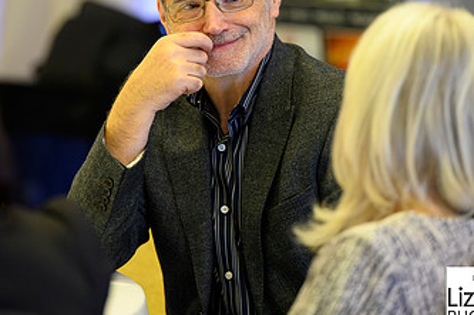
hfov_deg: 8.4
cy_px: 77
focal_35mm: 244
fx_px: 3208
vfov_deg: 5.6
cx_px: 167
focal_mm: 140
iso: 6400
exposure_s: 1/200
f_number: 2.8
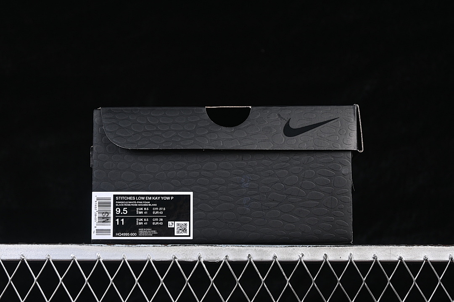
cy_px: 151
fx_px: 946
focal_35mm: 75
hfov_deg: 27.0
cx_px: 227
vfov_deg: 18.2
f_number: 6.3
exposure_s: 1/60
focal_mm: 50
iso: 160
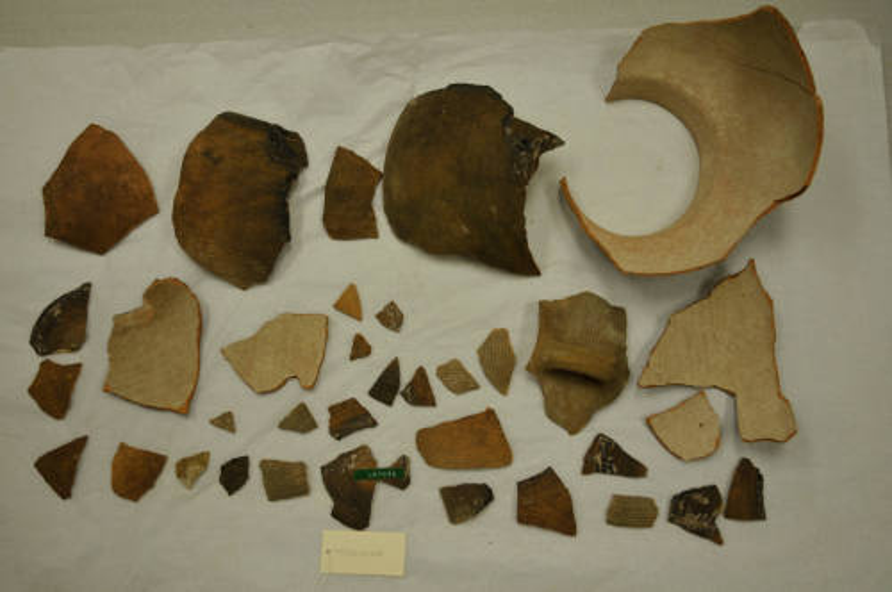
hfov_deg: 53.2
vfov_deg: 36.8
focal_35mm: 36
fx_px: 891
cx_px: 446
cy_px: 296
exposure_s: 1/80
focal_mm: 24
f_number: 4.5
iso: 200
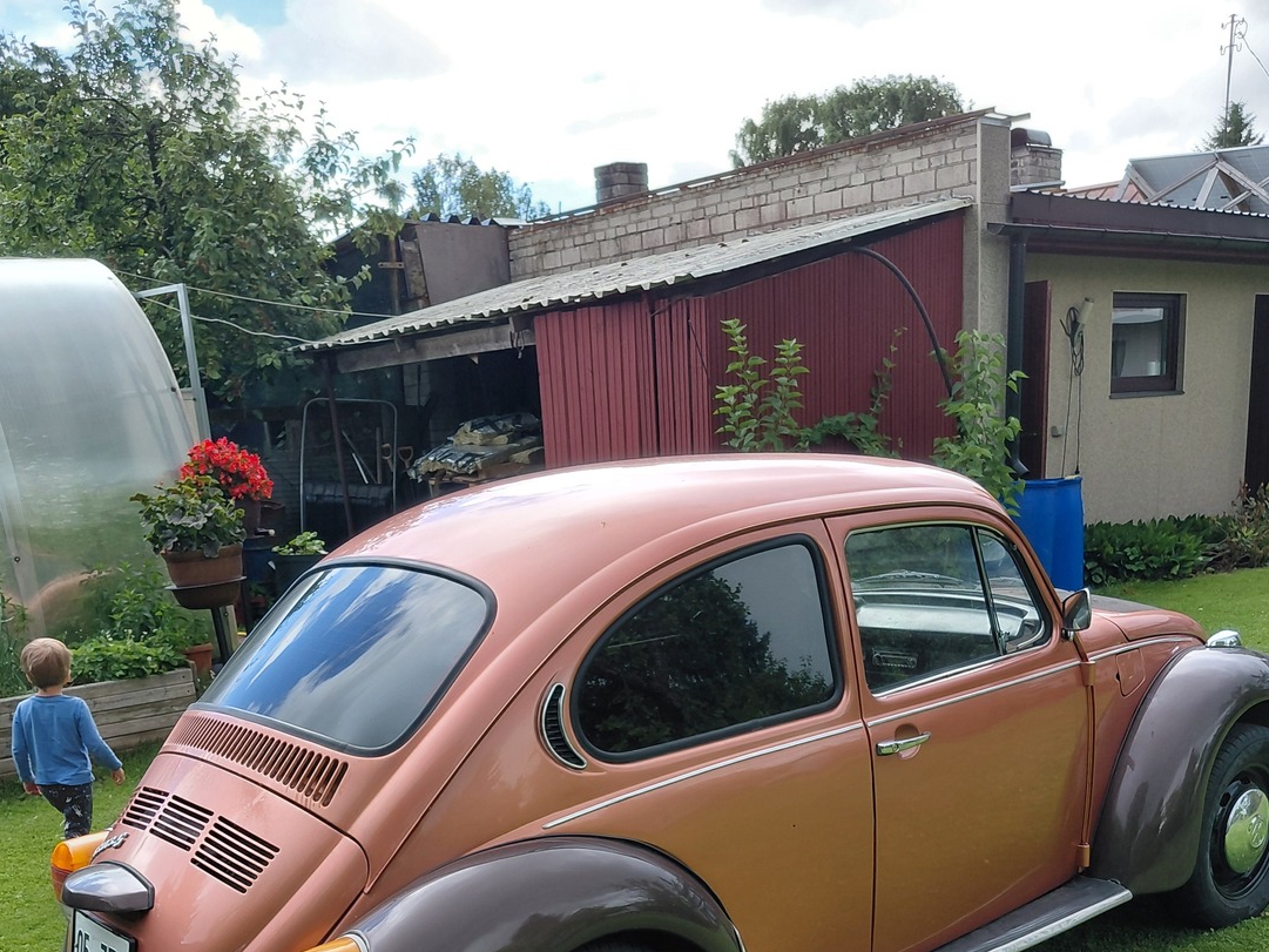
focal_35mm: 37
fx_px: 1357
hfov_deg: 50.1
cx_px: 660
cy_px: 894
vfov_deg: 35.8
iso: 50
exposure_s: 1/210
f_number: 1.8
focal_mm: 4.69
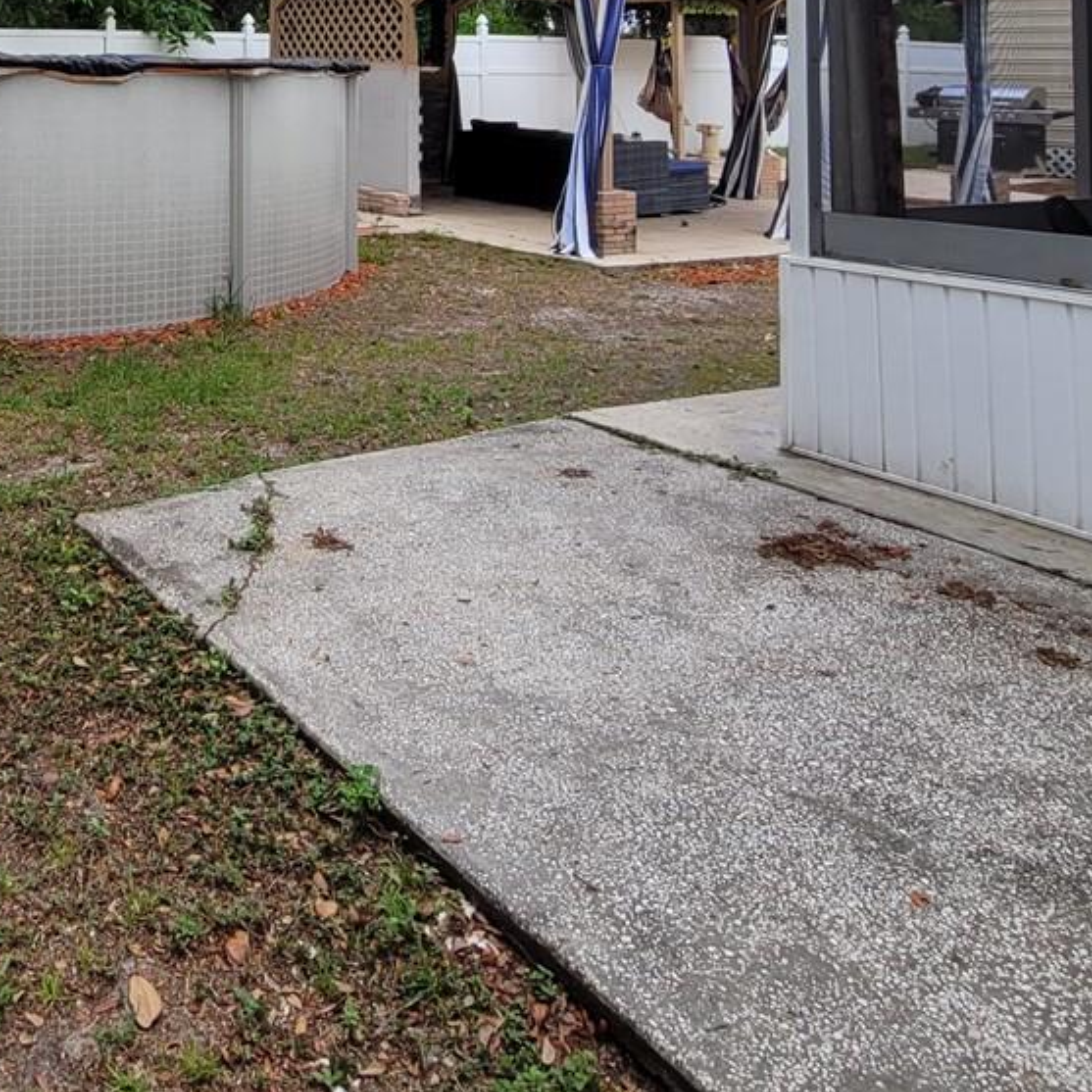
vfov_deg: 42.6
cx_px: 127
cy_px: -10
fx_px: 1178
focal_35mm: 33
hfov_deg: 45.5
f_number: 2.2
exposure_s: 1/280
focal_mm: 1.74
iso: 40
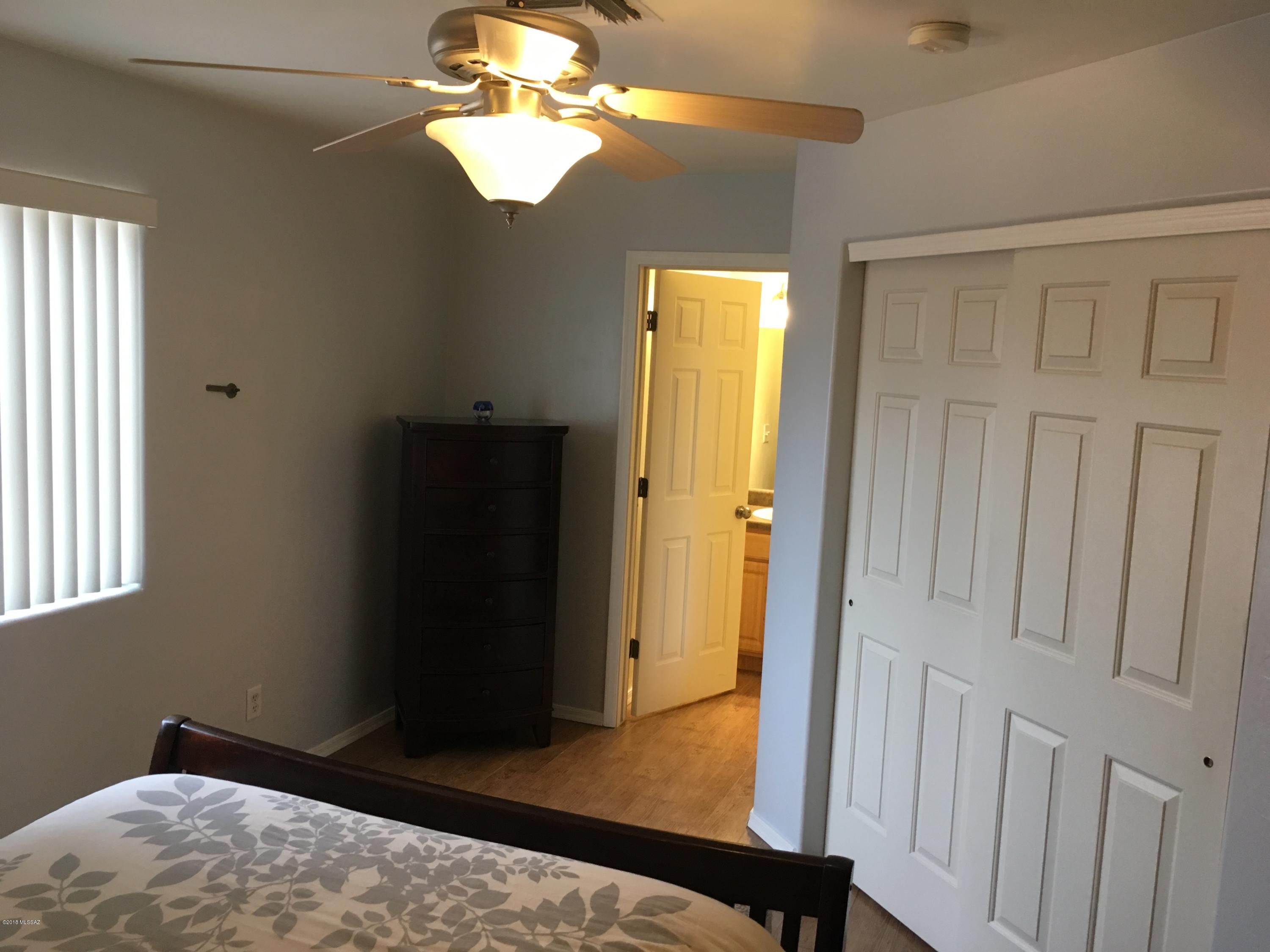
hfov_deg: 61.7
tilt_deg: -10.0
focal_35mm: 29
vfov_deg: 48.2
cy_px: 476
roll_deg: -3.0
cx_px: 635
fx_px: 1064
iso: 100
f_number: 2.2
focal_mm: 4.15
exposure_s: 1/30
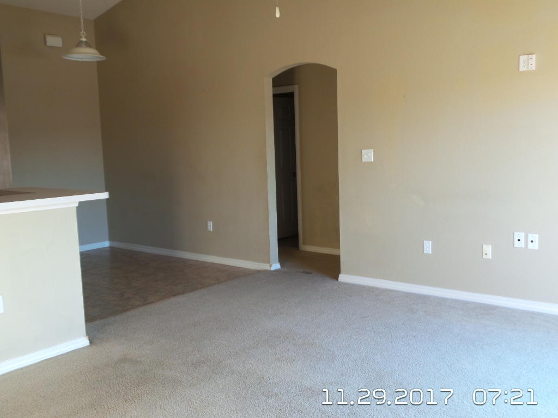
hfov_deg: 54.0
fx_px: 548
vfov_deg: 41.8
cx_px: 279
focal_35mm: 34
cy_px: 209
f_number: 3
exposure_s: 1/25
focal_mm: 6.2
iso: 160
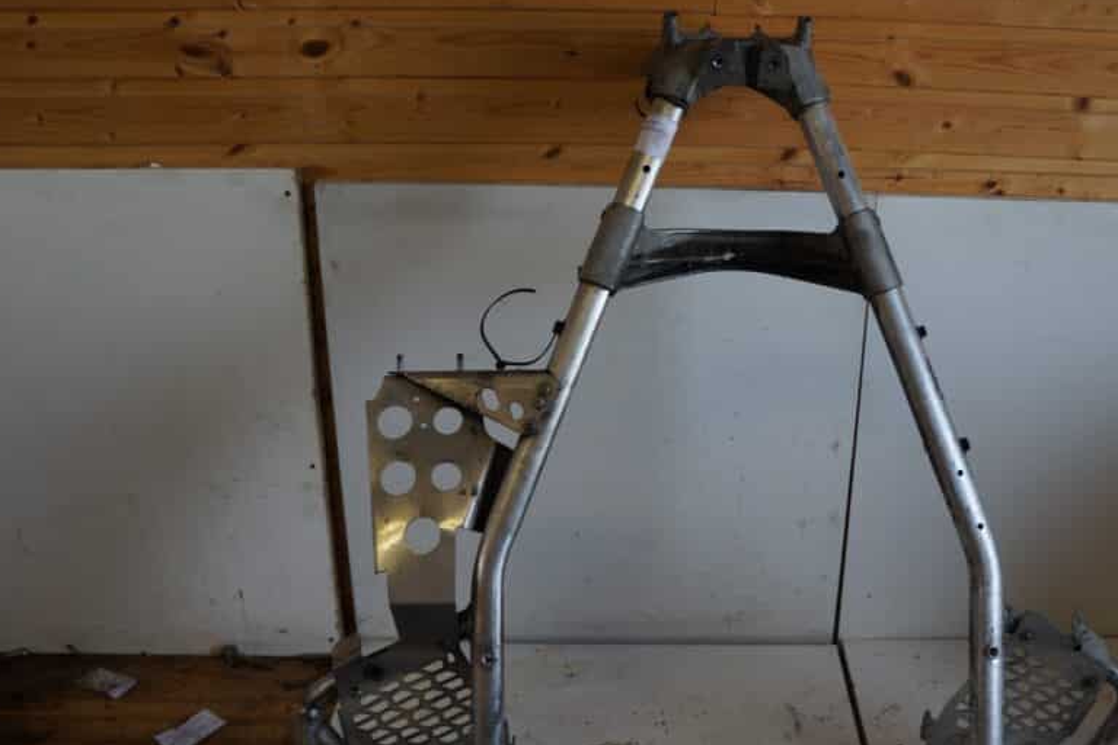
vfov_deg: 36.7
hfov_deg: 52.6
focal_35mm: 36
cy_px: 455
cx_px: 699
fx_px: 1118
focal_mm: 18
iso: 100
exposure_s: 1/80
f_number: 3.5
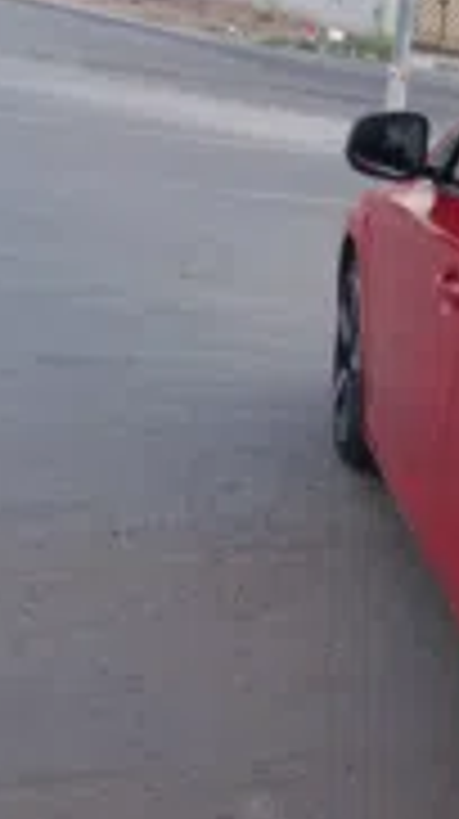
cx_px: 495
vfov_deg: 33.6
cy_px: 693
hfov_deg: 19.2
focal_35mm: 60
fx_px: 1302
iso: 320
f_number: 1.8
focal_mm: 4.6
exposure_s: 1/33.3
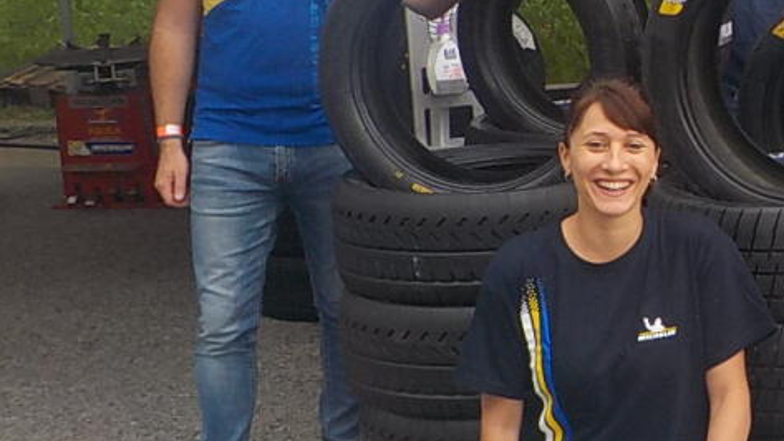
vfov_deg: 14.5
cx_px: 887
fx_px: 1725
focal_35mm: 83
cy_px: 93
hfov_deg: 23.8
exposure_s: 1/200
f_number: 3.3
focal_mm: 4.1
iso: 125
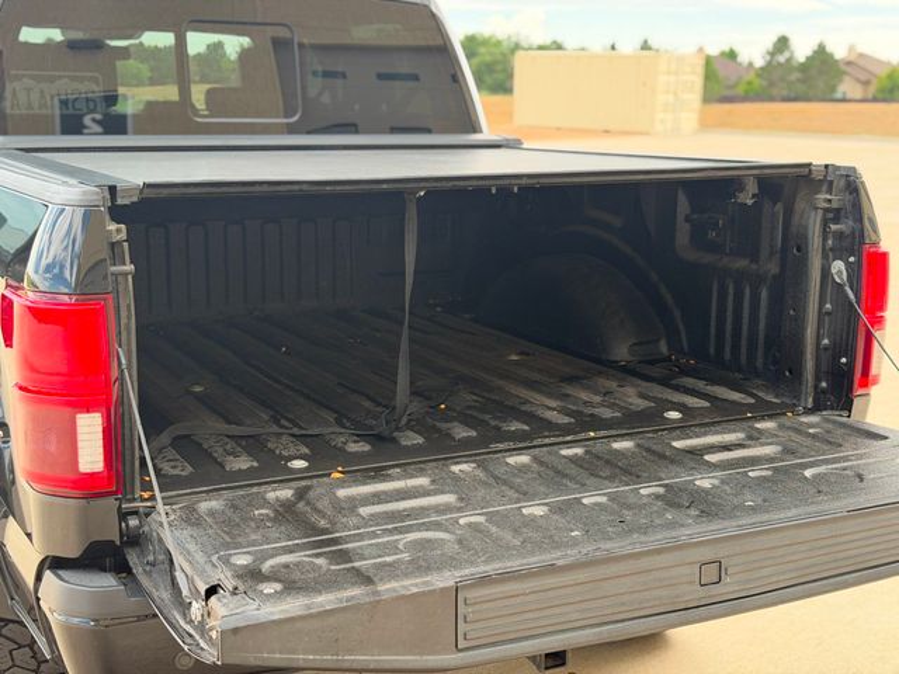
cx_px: 450
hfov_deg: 39.7
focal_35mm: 48
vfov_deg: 30.3
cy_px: 337
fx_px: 1247
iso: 160
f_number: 1.78
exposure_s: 1/225
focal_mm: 6.76
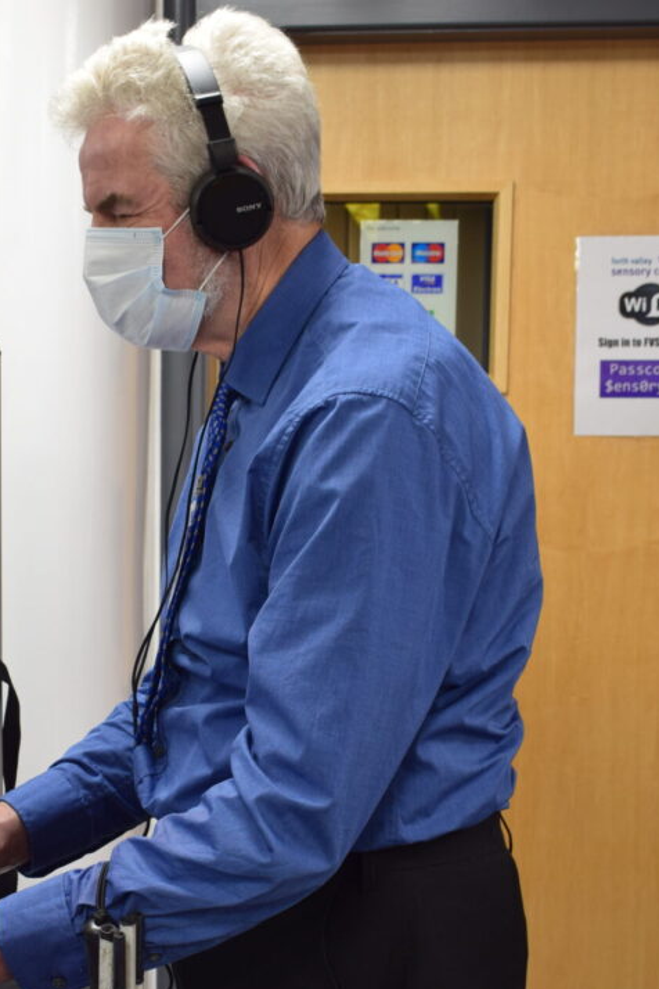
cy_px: 636
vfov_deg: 30.5
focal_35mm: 66
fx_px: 1805
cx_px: 201
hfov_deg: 20.6
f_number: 6.3
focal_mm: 29
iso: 400
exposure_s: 1/20
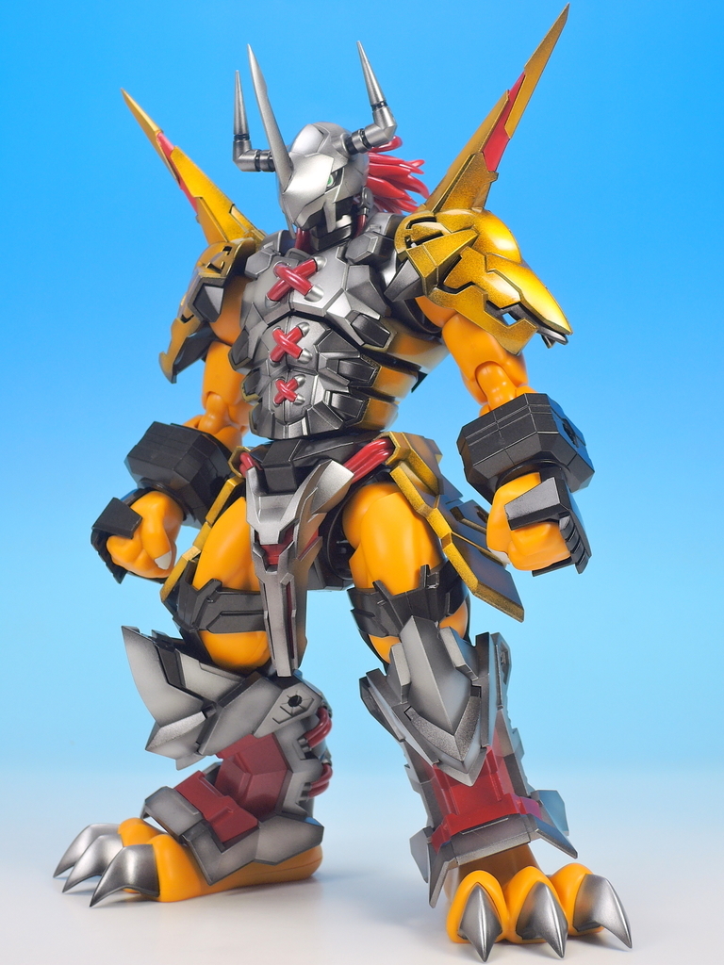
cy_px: 482
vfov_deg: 29.0
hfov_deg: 21.9
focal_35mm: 67
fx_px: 1868
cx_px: 362
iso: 80
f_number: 5
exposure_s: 1/2.5
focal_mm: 14.3
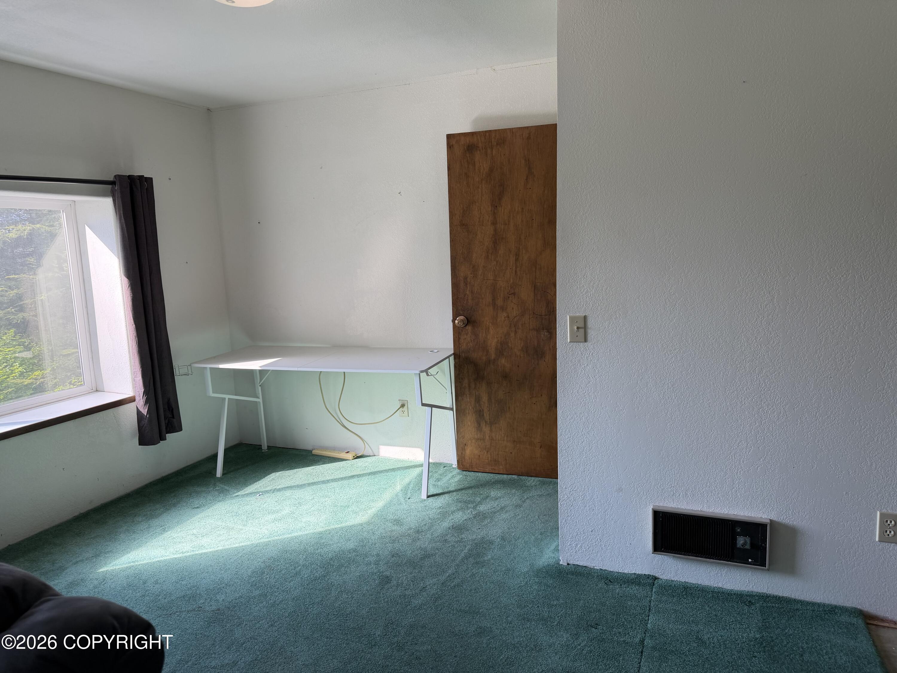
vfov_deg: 56.8
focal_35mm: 24
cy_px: 336
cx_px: 448
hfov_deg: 71.6
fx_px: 622
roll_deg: +3.0
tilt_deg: -9.1
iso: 80
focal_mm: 6.76
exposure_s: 1/170
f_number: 1.78
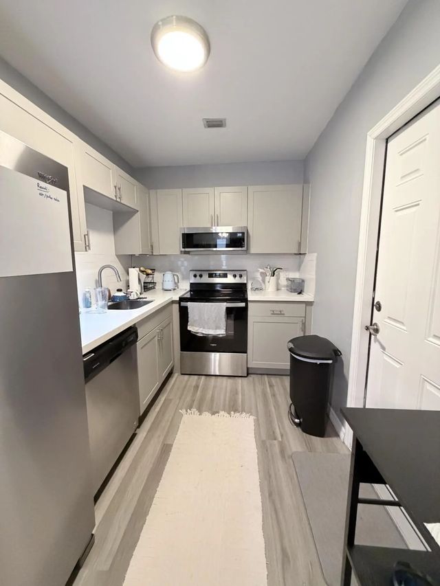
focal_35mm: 14
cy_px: 293
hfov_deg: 85.7
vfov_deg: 102.1
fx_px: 237
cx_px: 220
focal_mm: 2.22
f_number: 2.2
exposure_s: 1/60
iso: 640
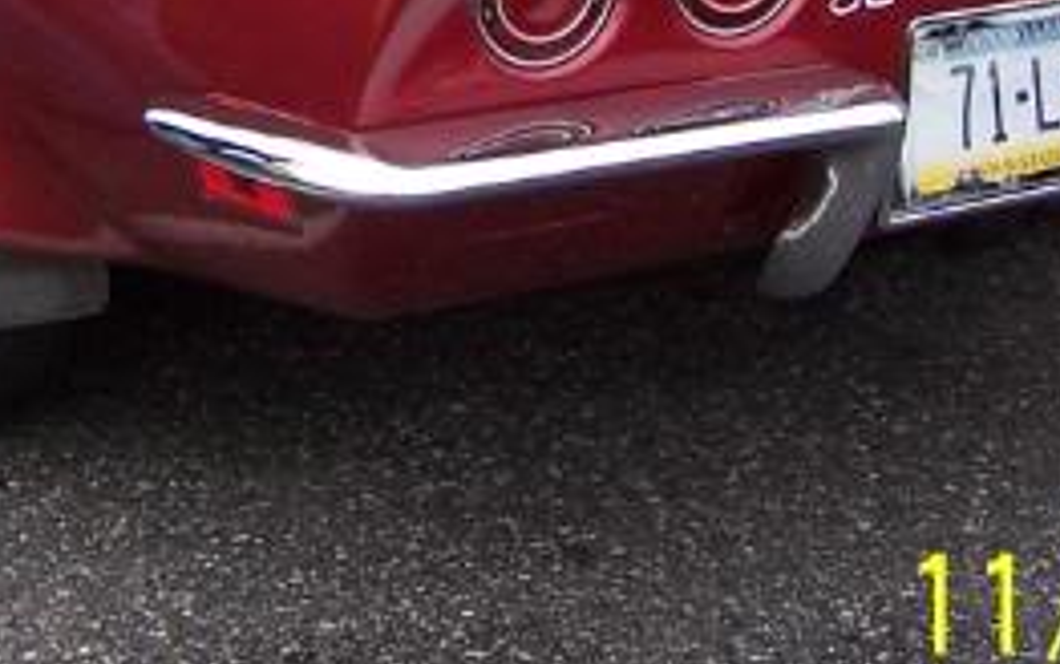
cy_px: -308
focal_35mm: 123
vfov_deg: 10.3
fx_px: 3555
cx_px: 142
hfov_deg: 16.8
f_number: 2.8
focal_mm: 6.3
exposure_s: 1/180
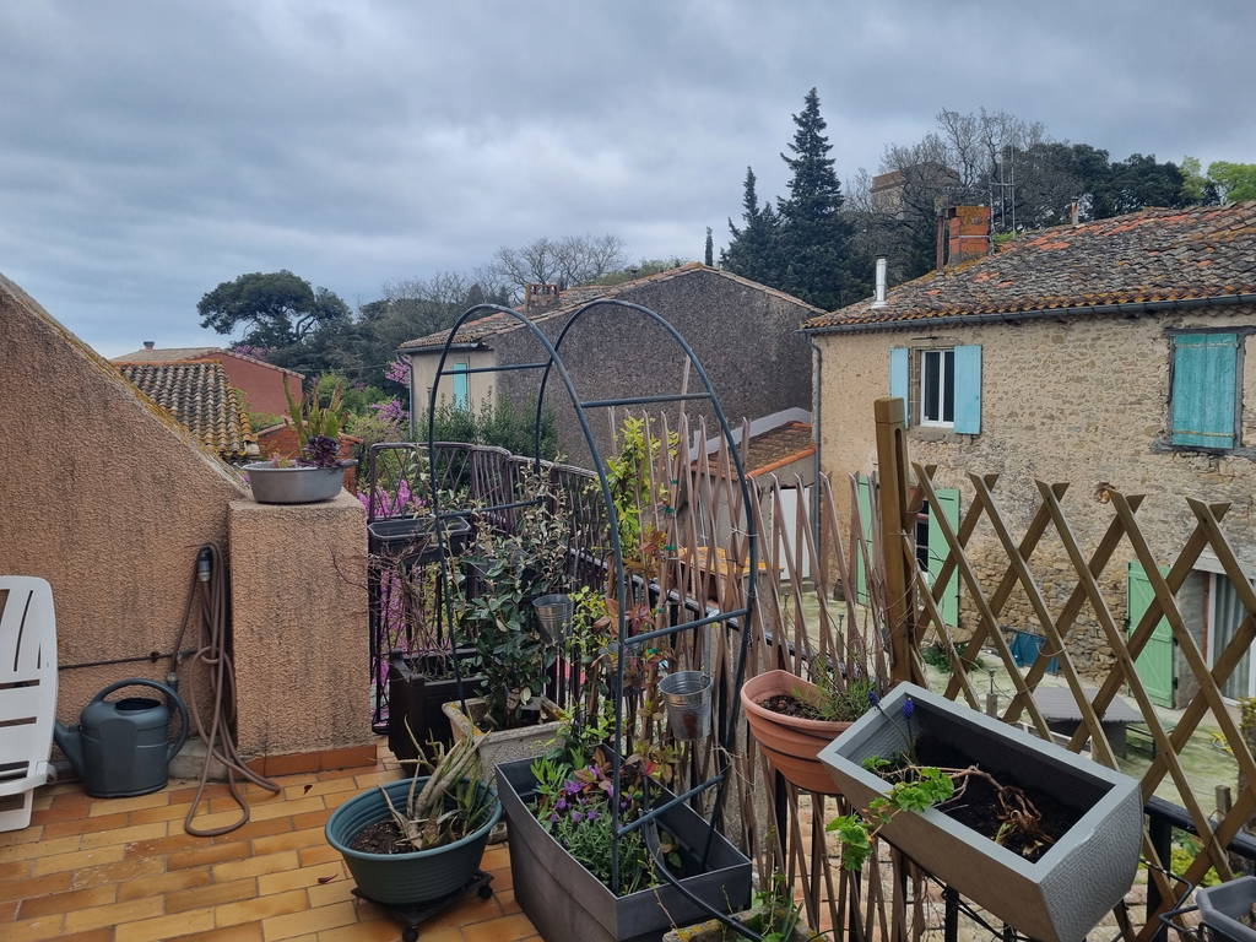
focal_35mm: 26
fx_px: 943
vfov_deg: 53.1
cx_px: 628
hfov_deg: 67.3
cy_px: 471
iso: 50
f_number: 1.8
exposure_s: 1/389
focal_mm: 5.4
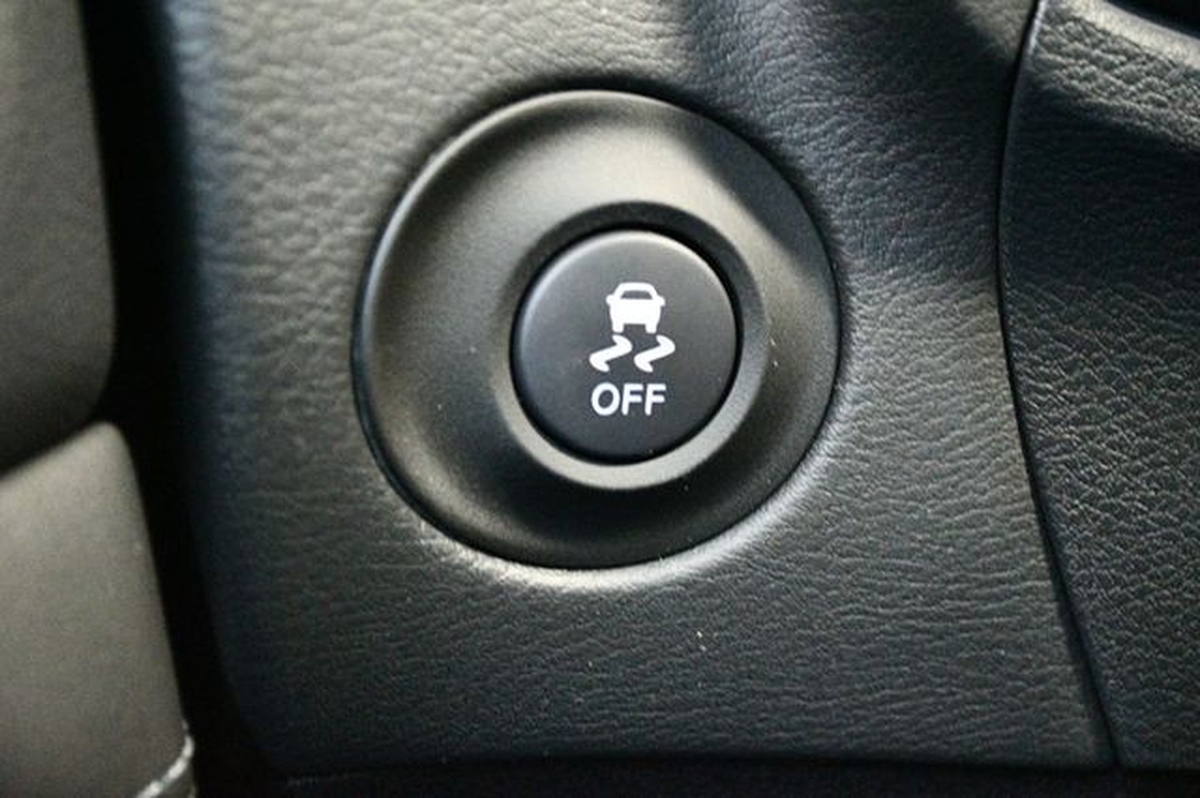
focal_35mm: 69
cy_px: 399
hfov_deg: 29.3
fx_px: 2299
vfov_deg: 19.7
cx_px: 600
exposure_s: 1/25
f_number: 5.3
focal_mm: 46
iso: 12800
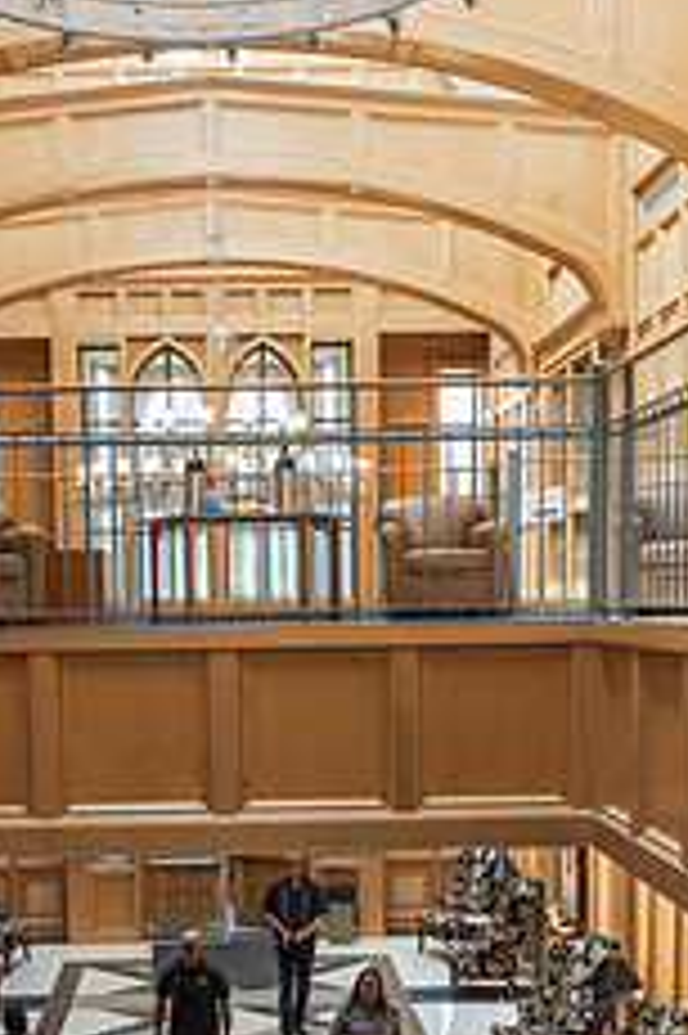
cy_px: 738
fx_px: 1349
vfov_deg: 41.1
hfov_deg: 28.4
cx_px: 234
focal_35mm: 47
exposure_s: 1/320
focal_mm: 24
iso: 1600
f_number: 5.6
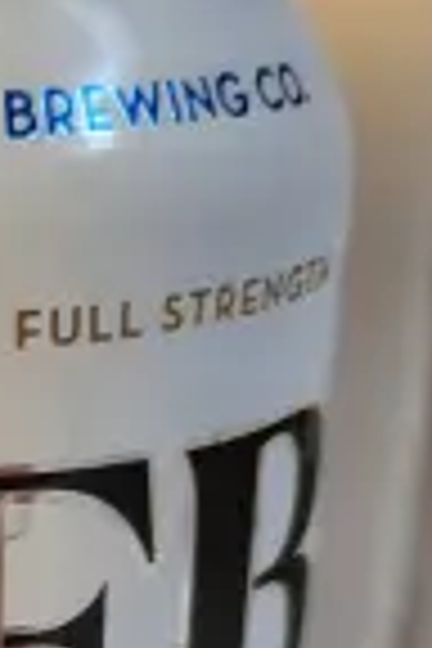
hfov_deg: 16.5
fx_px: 1350
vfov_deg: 25.7
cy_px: 634
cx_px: -220
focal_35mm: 75
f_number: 1.8
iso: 320
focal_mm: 5.4
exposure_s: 1/100
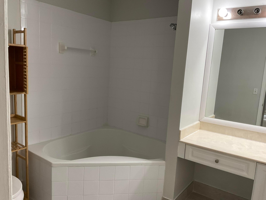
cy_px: 100
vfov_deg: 48.2
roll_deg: -2.5
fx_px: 223
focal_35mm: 29
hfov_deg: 61.7
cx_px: 133
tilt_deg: -7.9
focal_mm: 3
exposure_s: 1/60
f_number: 1.8
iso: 64
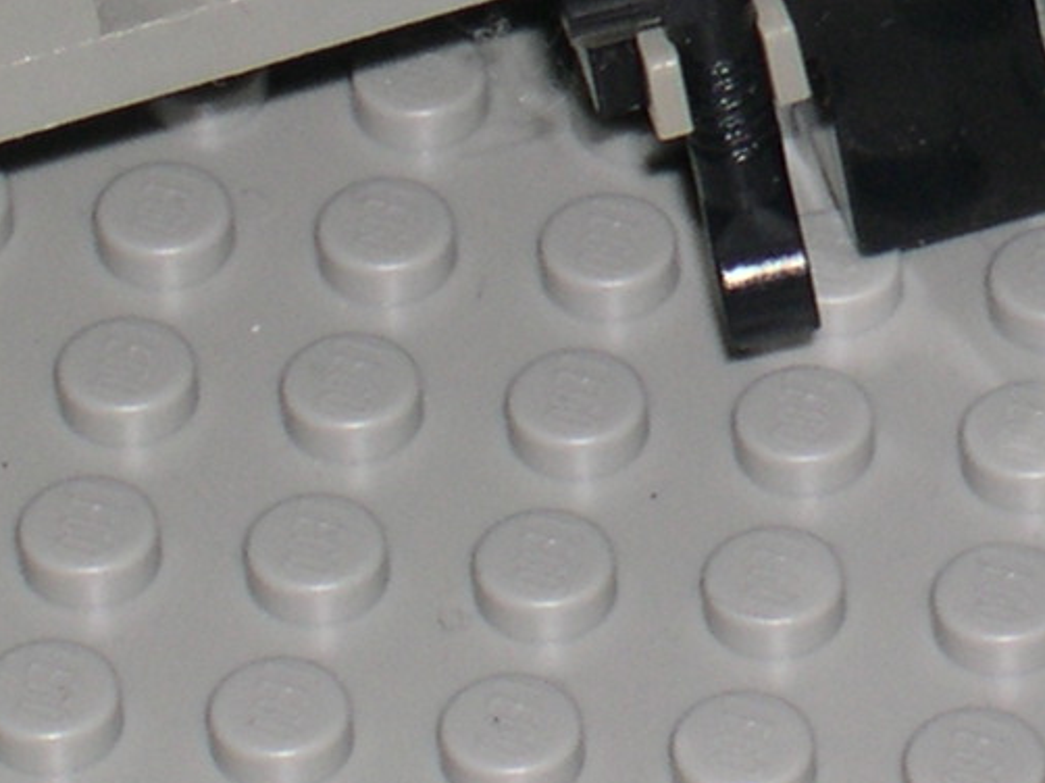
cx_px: 1480
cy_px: -227
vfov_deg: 3.2
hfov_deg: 4.3
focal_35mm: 462
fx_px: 13940
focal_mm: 21.6
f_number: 13
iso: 100
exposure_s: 1/60
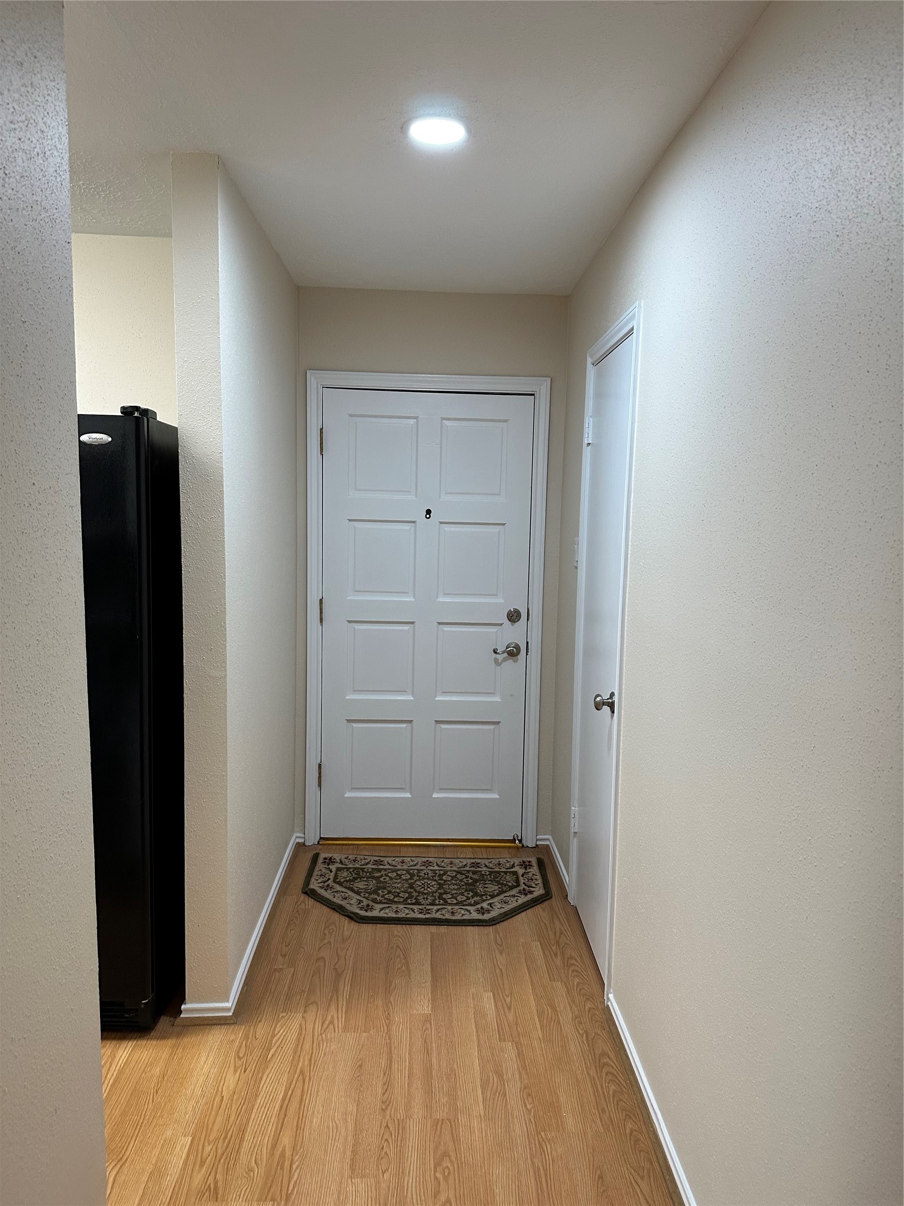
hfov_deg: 56.8
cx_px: 452
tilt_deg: -3.6
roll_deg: -0.5
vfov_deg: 71.6
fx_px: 836
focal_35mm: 24
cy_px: 603
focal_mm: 6.86
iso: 200
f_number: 1.78
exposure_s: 1/120
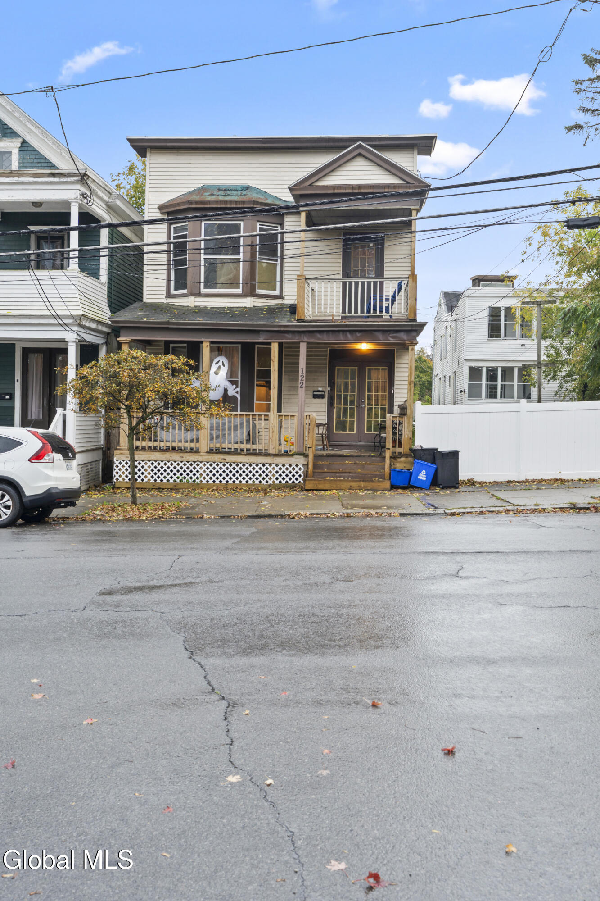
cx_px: 300
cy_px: 450
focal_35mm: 35
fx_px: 875
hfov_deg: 37.8
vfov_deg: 54.4
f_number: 8
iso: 400
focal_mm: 35
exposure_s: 1/2.5
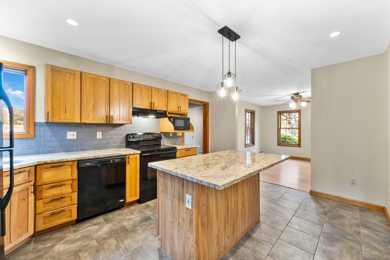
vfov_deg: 81.2
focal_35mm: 14
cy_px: 130
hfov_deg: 104.3
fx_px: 152
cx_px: 195
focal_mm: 14
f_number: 9
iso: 640
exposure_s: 1
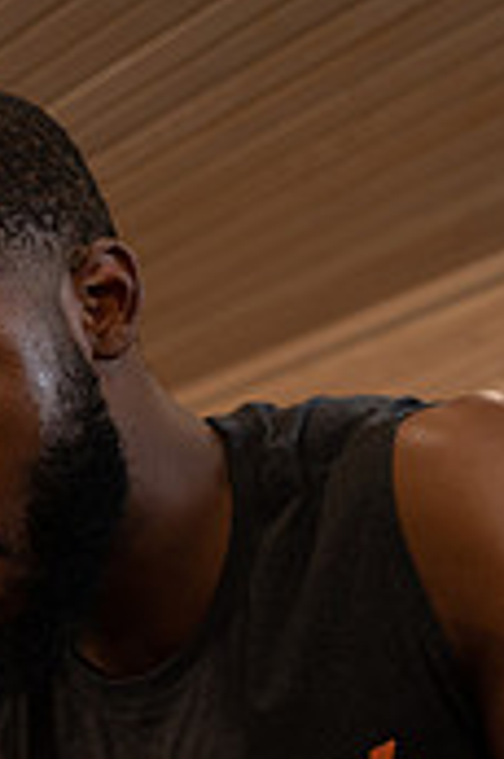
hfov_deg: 14.7
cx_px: -39
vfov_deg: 21.4
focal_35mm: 91
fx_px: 1915
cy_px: 803
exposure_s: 1/160
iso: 400
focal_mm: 35
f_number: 2.8
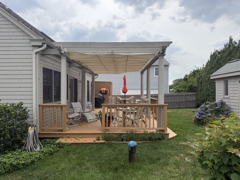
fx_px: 166
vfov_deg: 56.8
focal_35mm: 24
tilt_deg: +1.0
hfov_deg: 71.6
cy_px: 90
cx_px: 120
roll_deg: -0.5
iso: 80
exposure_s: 1/3759
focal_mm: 6.76
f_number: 1.78
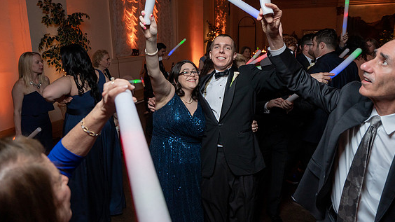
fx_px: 272
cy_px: 93
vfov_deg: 44.2
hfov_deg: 71.9
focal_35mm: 26
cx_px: 200
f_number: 4
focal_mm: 24
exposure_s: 1/200
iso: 2000
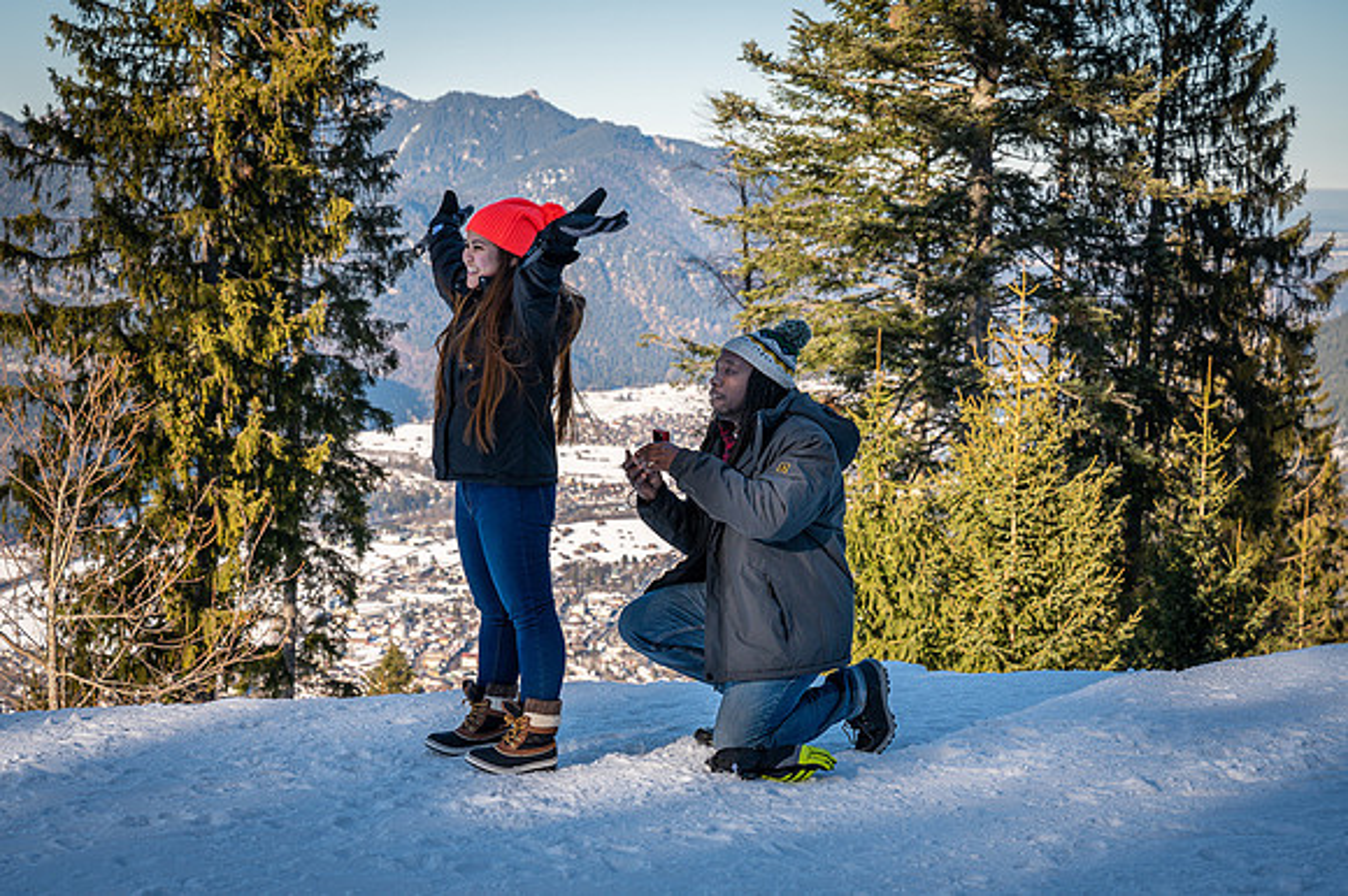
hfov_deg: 25.5
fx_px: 2976
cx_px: 582
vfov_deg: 17.1
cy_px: 445
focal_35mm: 80
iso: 100
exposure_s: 1/160
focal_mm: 70
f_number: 6.3
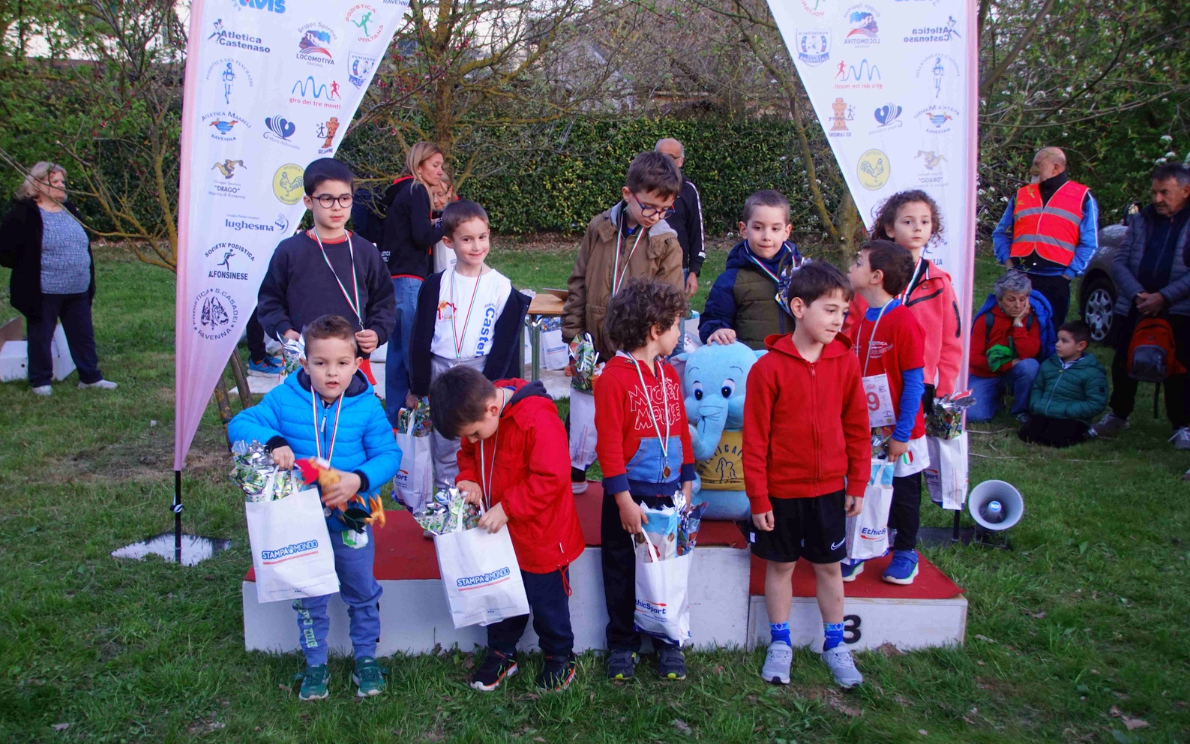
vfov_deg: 34.4
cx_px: 591
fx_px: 1200
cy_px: 378
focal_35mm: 37
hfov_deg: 52.7
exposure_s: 1/60
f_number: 4
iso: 800
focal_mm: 24
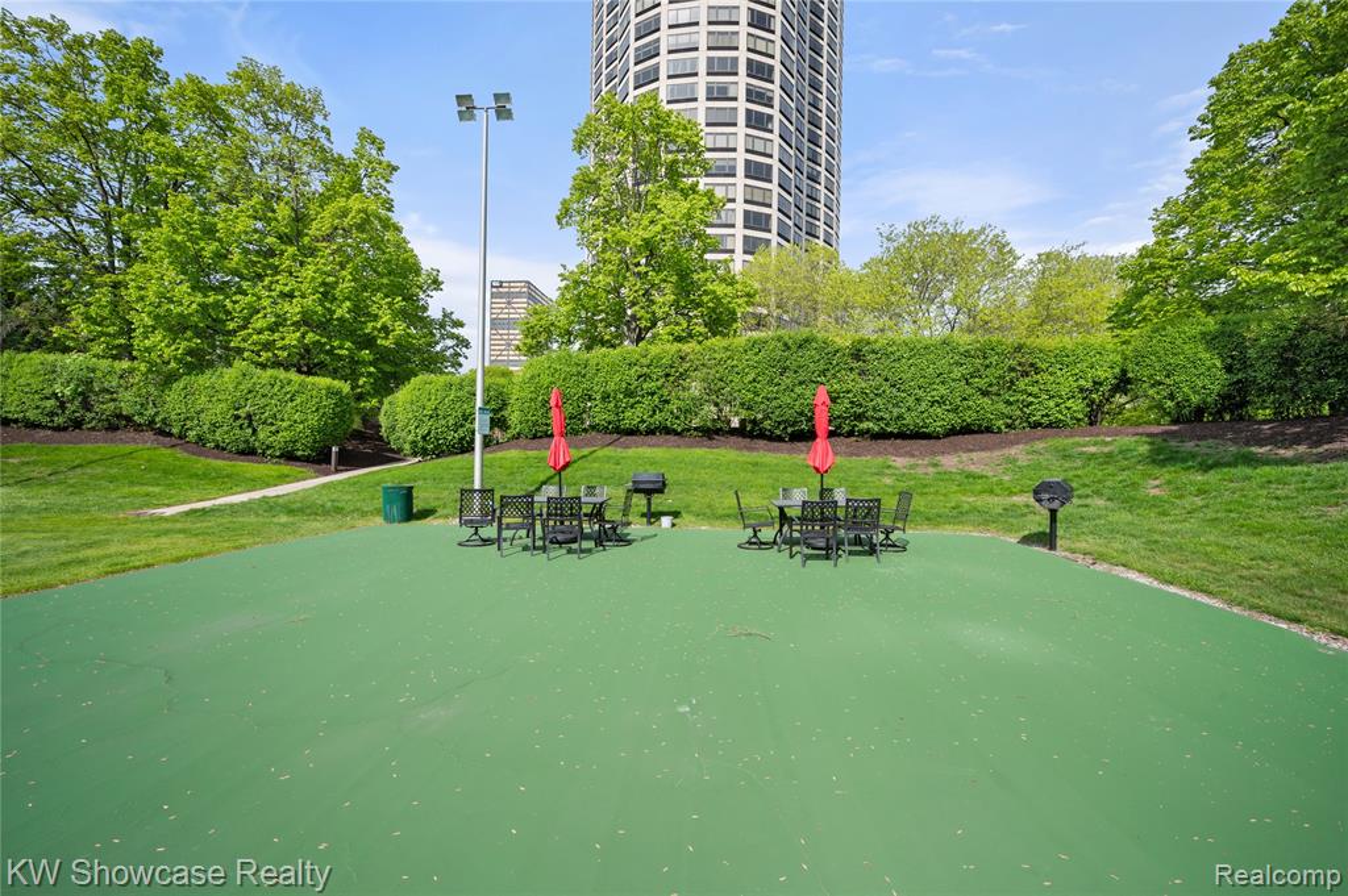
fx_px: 524
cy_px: 448
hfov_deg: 104.3
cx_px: 674
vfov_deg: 81.1
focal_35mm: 14
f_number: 11
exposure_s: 1/125
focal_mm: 14
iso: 100
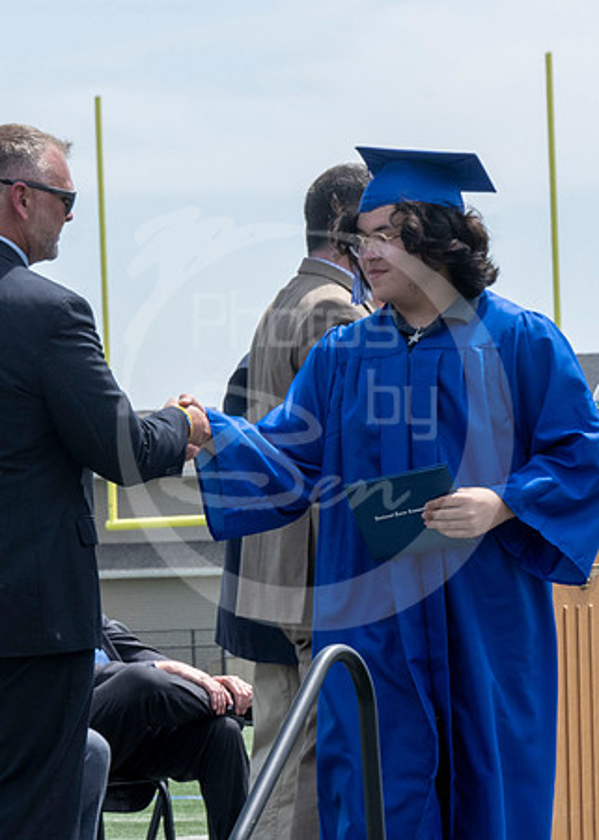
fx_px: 5187
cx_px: 3
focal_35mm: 218
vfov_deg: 9.3
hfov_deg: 6.6
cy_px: 363
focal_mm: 70
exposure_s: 1/250
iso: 200
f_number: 13
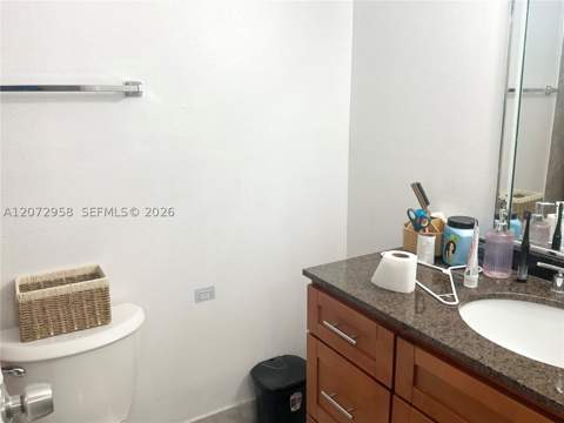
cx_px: 282
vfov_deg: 48.2
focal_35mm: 29
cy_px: 212
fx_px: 472
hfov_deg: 61.7
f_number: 1.8
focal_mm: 3
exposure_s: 1/60
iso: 40
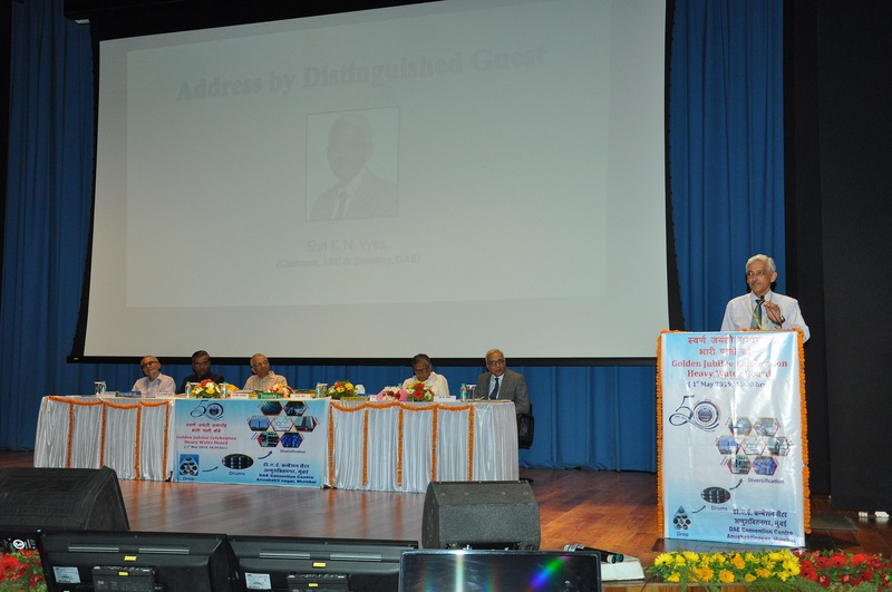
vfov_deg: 34.1
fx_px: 965
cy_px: 296
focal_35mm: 39
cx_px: 446
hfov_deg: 49.6
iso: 1250
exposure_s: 1/125
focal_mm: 26
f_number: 5.6
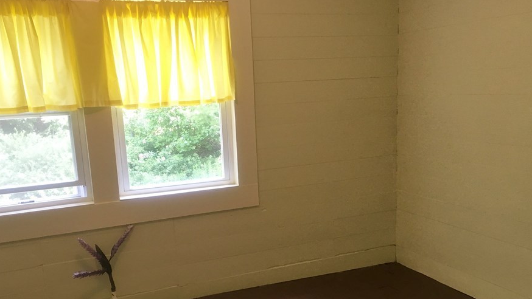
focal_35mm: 37
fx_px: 522
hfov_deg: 53.9
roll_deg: +1.3
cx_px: 287
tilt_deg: -10.1
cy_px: 173
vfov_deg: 32.0
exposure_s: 1/30
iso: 40
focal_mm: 4.15
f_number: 2.2
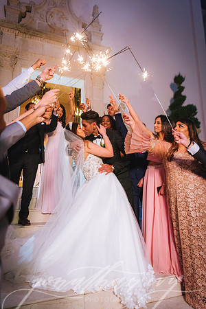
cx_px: 103
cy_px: 154
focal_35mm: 24
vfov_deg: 73.7
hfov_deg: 53.1
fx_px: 206
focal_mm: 24
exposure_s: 1/125
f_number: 2.8
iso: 1600
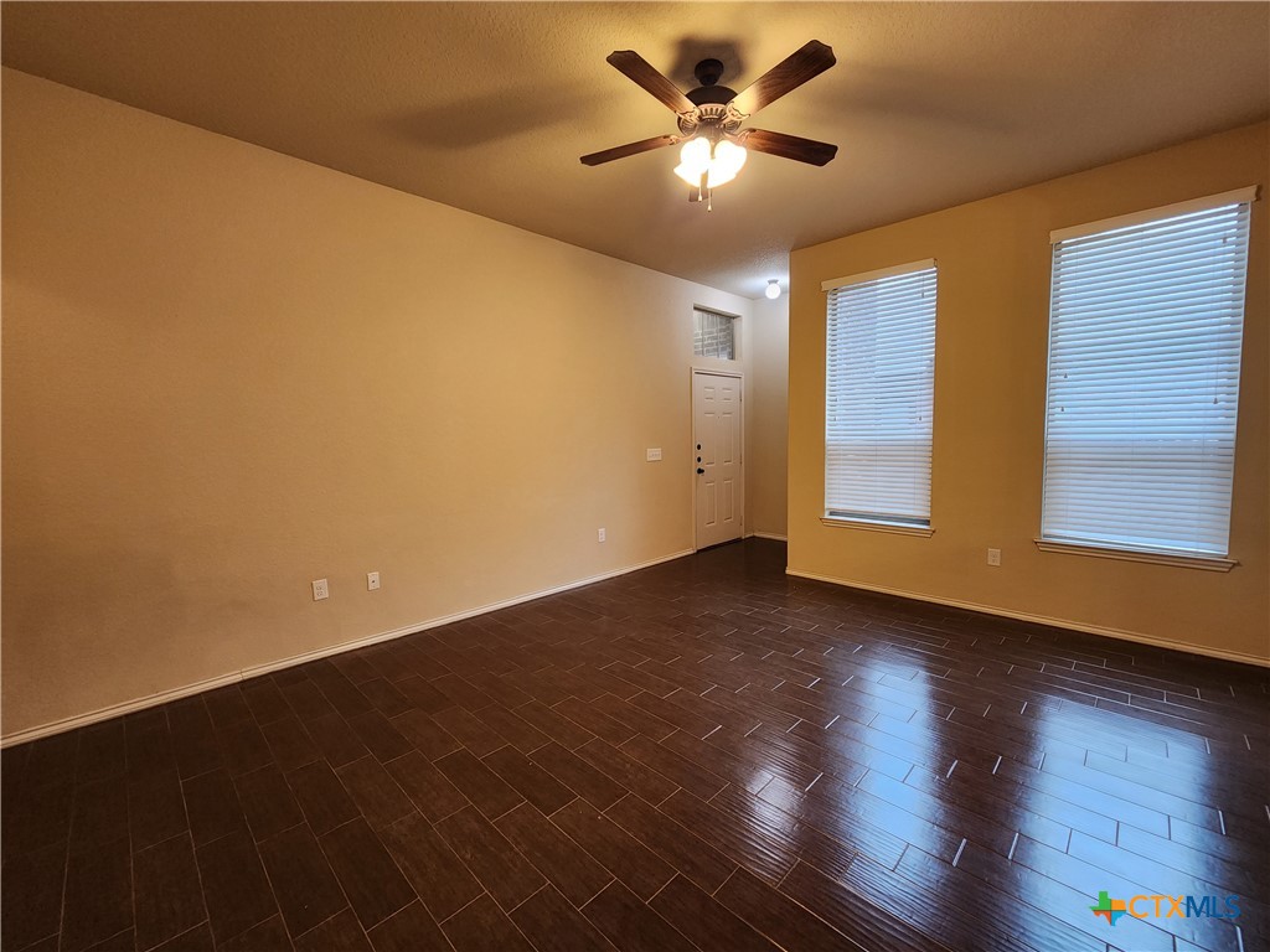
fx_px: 477
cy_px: 476
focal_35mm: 13
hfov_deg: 106.2
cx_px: 635
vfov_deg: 89.9
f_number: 2.2
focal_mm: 2.2
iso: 400
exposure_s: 1/60
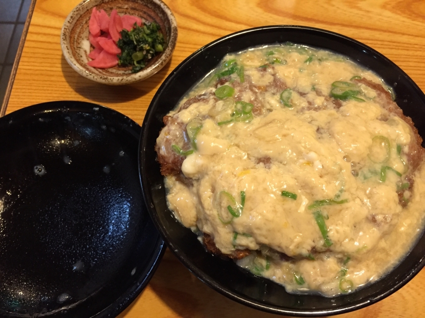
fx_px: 356
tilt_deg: -68.9
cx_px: 212
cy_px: 159
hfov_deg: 61.7
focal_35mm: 29
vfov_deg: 48.2
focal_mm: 4.15
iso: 250
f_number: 2.2
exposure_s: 1/17
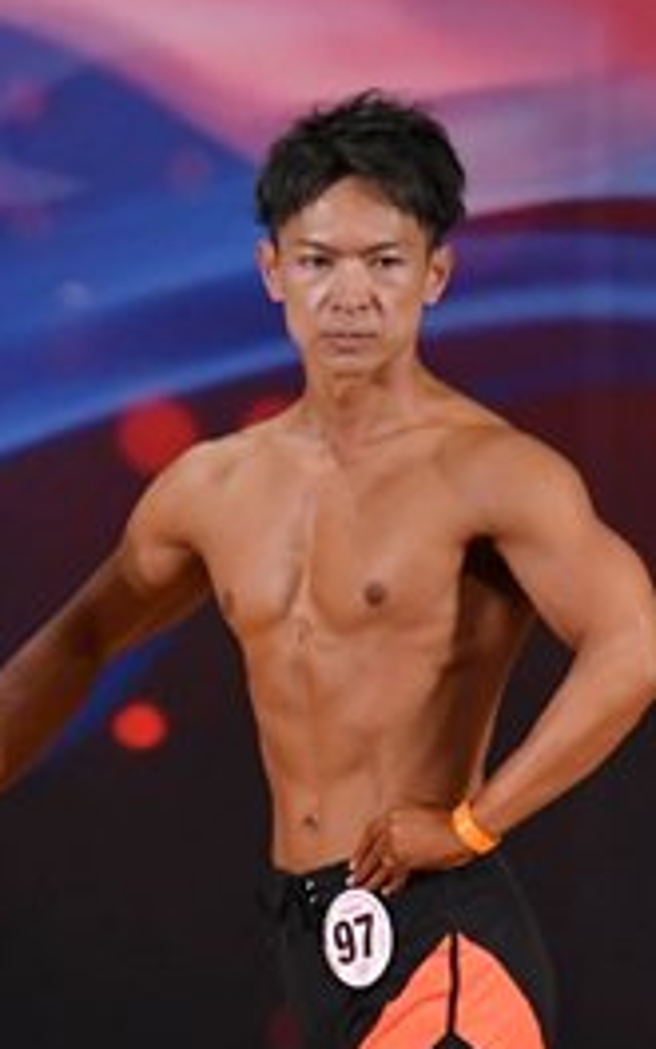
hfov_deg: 2.0
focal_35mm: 673
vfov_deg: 3.1
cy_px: 882
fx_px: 19251
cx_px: -50
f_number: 5.6
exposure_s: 1/400
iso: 3200
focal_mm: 150
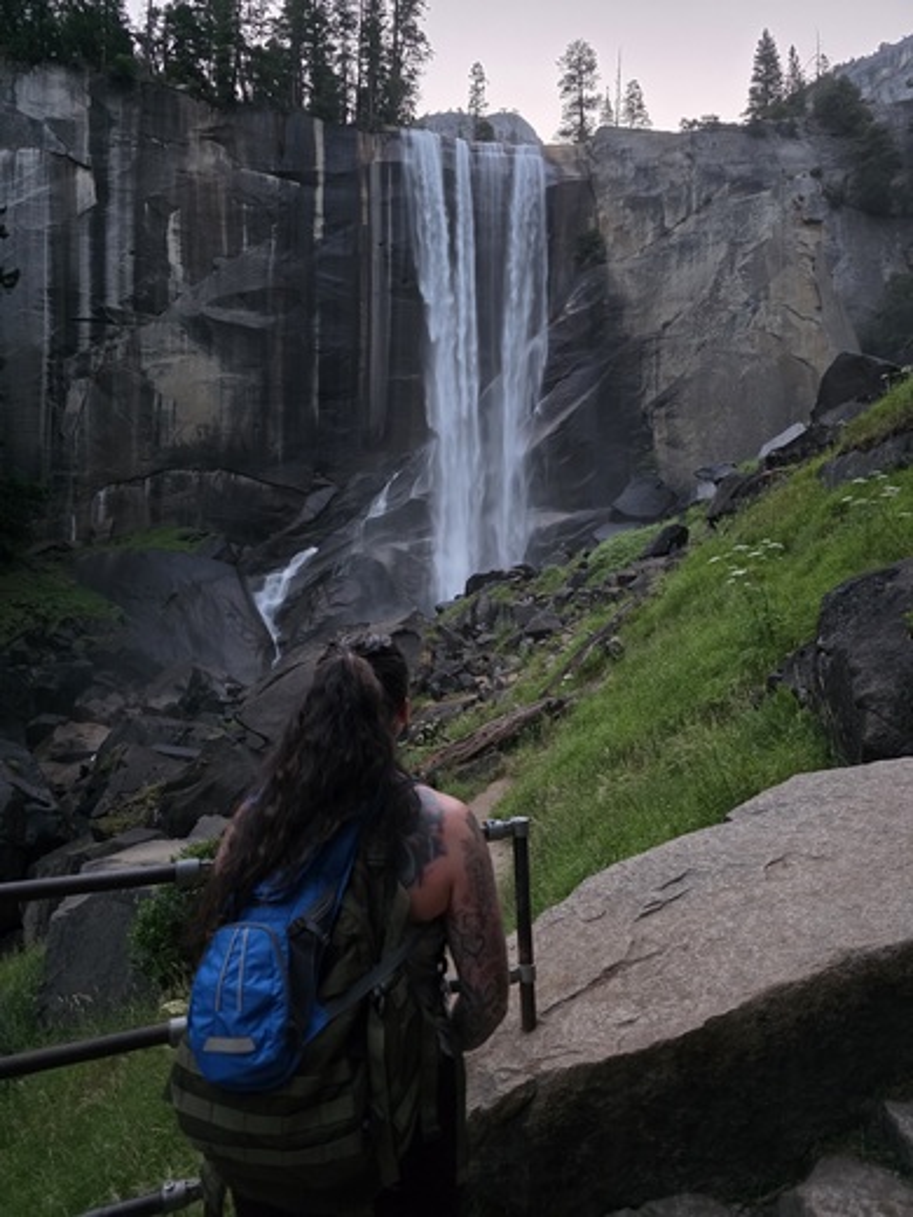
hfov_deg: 58.9
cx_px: 456
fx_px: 809
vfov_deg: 73.9
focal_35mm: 23
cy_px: 608
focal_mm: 6.3
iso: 1250
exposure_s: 1/30
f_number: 1.7
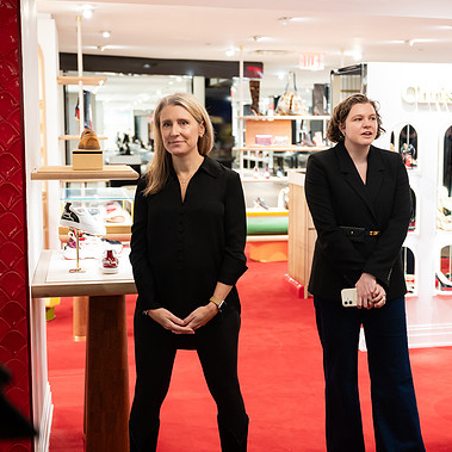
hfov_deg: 31.5
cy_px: 216
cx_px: 290
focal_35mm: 54
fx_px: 798
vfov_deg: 31.6
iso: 1600
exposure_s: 1/160
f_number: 3.2
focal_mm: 40
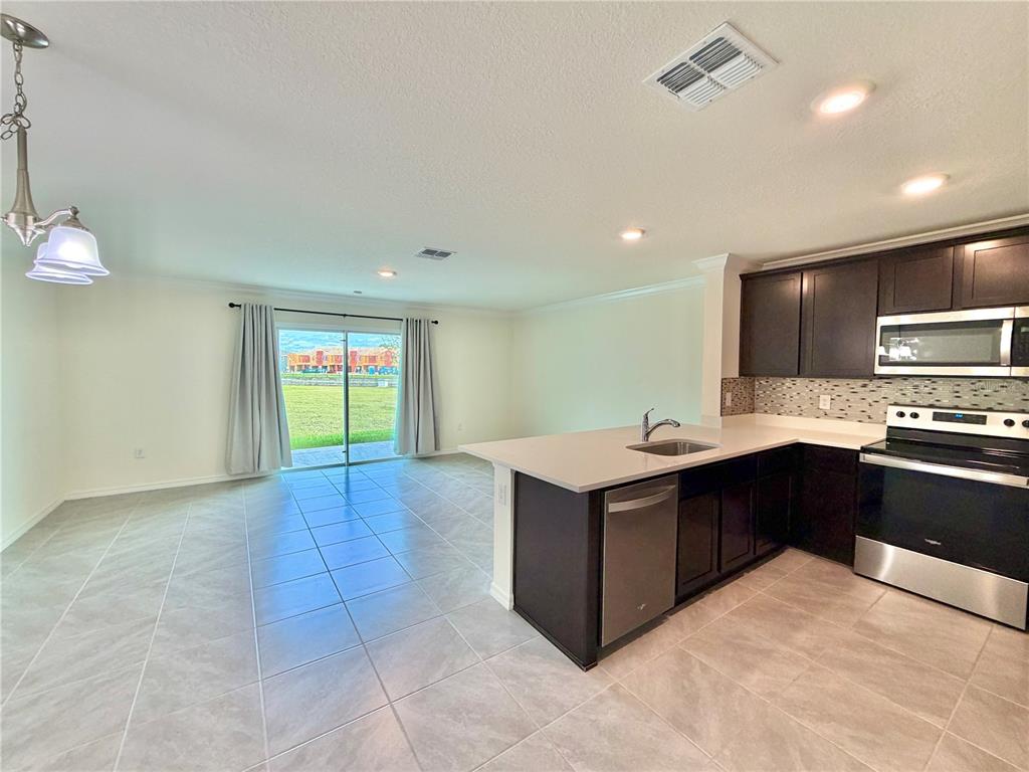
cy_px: 386
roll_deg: -1.3
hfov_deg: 102.1
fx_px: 416
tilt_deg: -0.3
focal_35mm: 14
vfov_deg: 85.7
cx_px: 514
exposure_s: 1/120
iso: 160
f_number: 2.2
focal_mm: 2.22
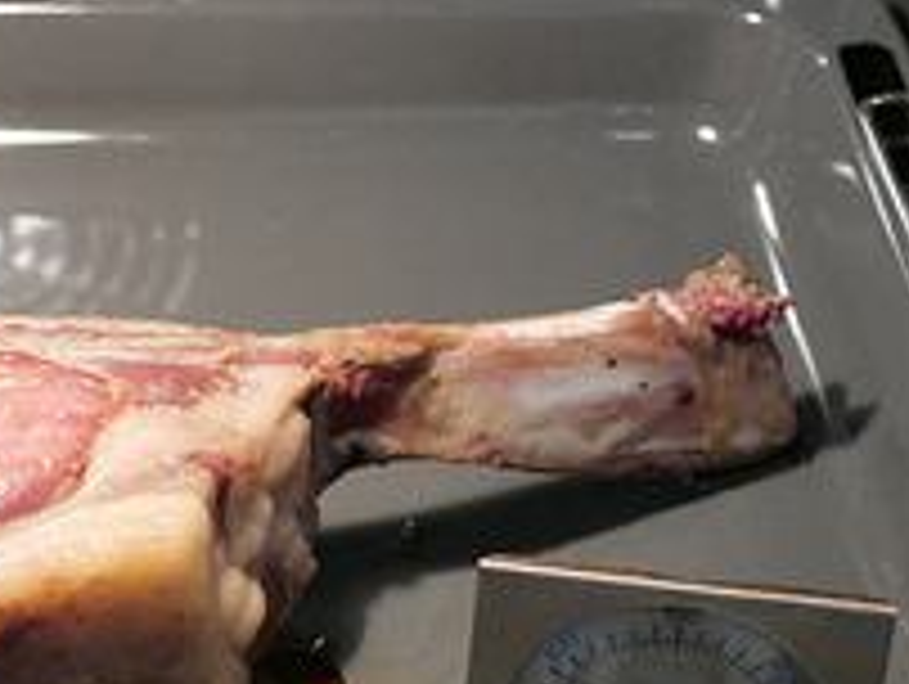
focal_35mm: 99
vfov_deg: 14.9
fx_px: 2603
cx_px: 40
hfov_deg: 19.3
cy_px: 482
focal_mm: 25
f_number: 3.5
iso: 2000
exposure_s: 1/50
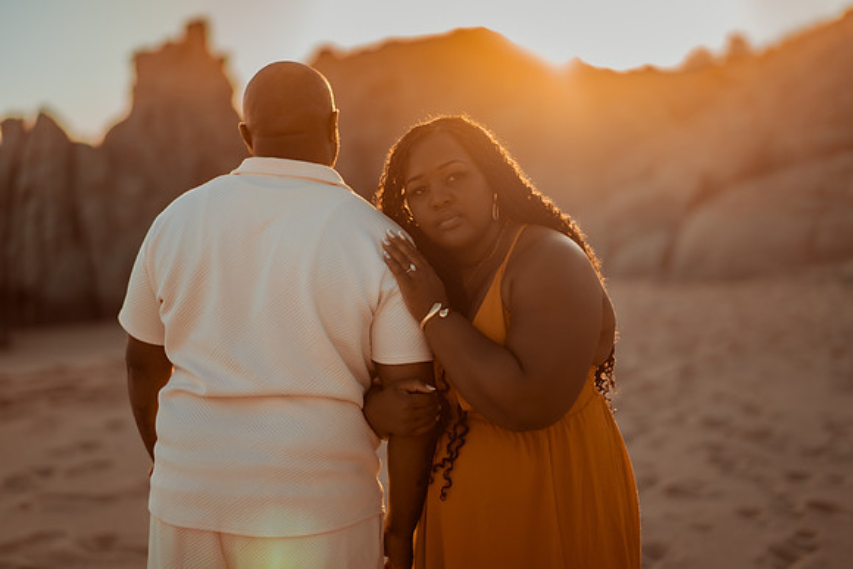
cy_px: 284
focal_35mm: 58
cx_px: 426
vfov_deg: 23.4
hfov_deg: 34.5
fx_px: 1375
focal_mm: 58
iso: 100
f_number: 1.4
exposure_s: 1/4000
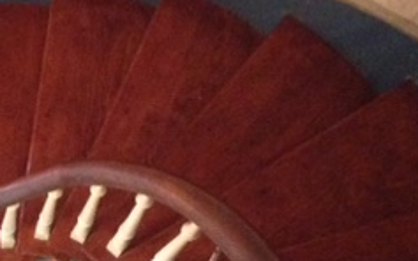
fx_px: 1139
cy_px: 236
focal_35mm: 100
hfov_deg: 20.6
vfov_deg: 13.0
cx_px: 85
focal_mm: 4.28
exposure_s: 1/15
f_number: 2.4
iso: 800
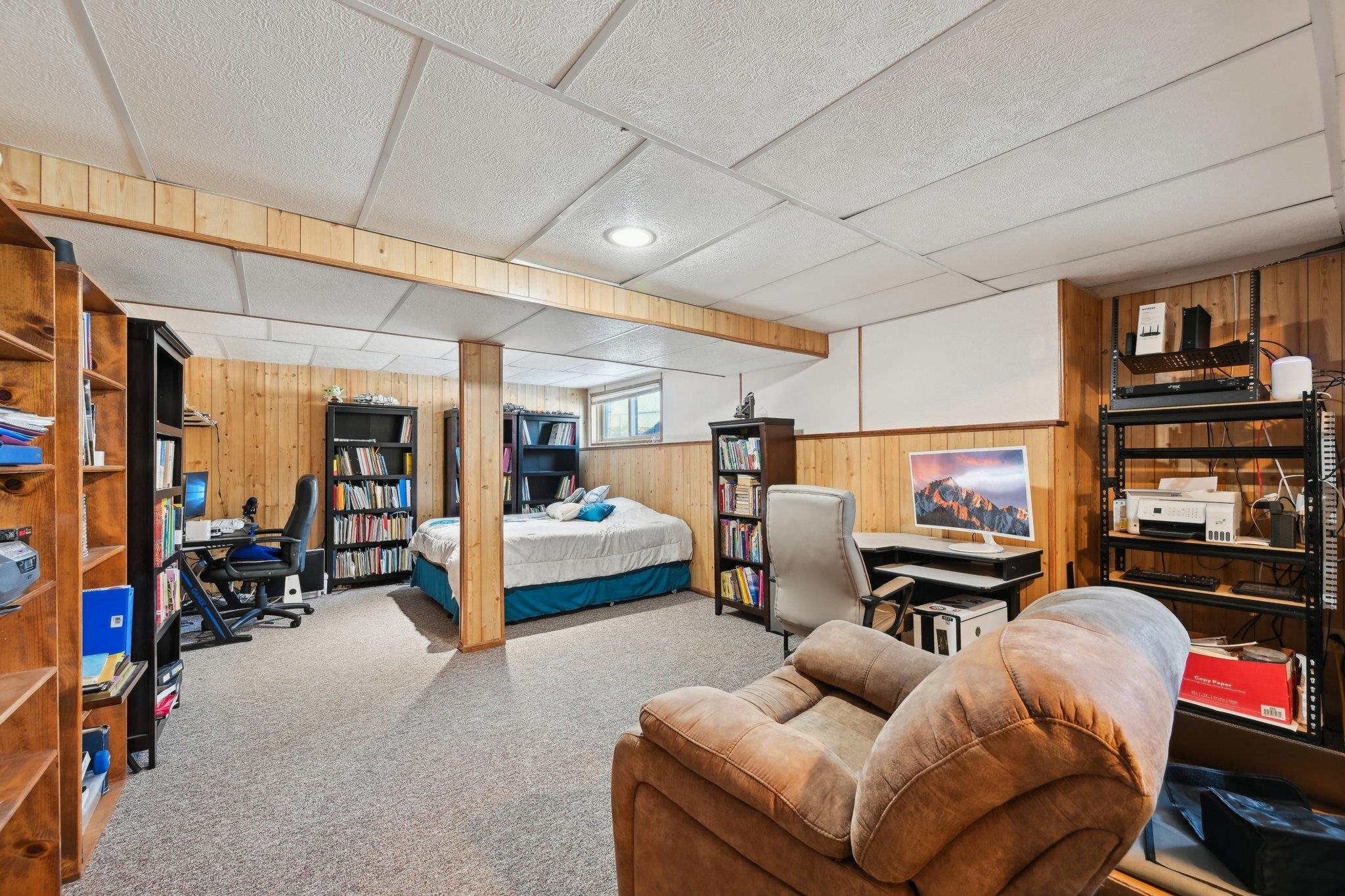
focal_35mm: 14
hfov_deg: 104.3
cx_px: 672
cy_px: 448
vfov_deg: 81.2
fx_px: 523
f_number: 8
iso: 400
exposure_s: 1/10
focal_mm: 14
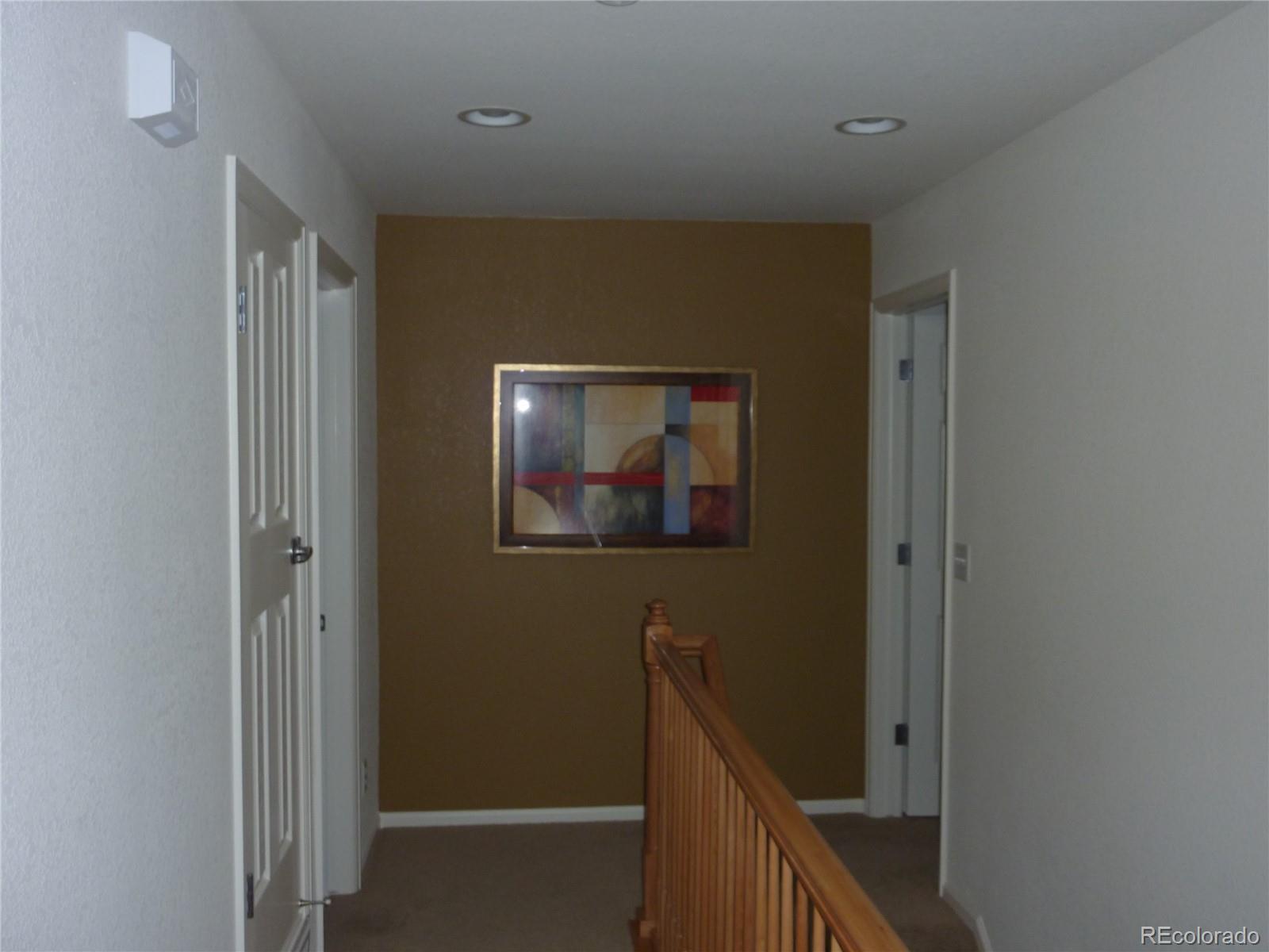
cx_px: 634
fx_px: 1100
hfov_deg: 60.0
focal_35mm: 30
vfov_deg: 46.8
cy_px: 476
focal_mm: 5
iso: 125
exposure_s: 1/8
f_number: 3.4
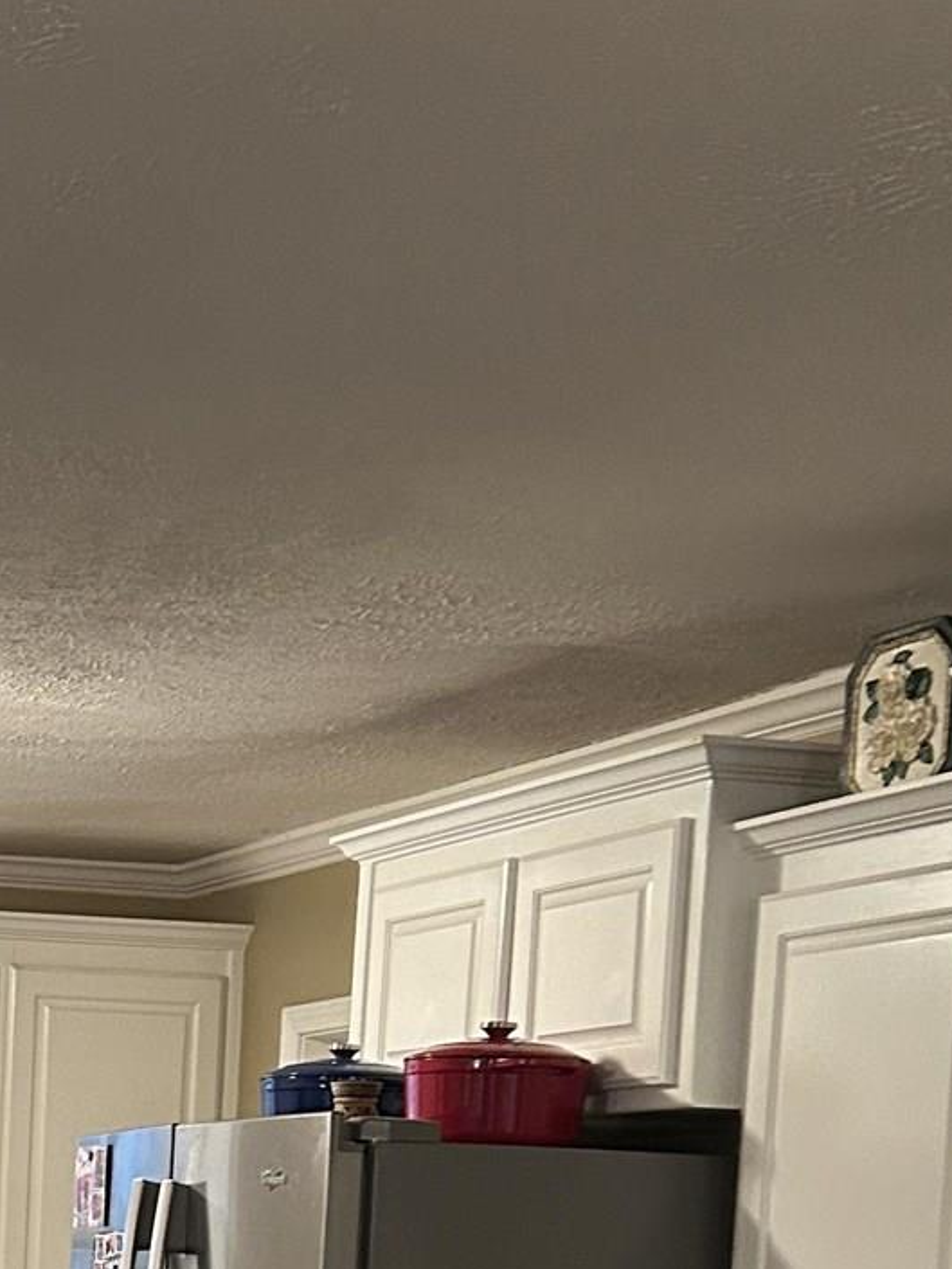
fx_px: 3116
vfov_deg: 21.3
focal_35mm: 85
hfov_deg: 16.5
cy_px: 1539
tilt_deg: -1.1
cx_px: -232
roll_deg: -2.0
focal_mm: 5.7
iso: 400
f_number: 1.5
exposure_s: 1/60
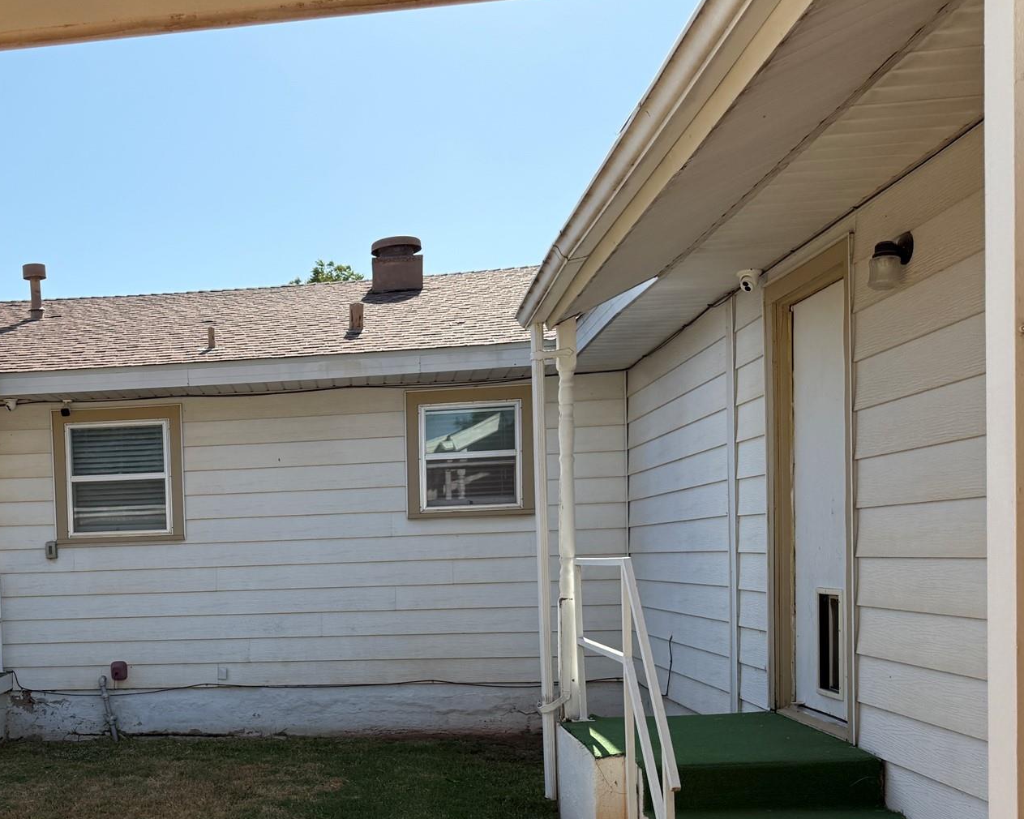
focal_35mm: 38
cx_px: 213
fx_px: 1151
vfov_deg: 38.4
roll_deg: -0.1
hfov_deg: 45.6
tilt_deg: -0.6
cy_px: 592
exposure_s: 1/4405
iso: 100
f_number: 1.78
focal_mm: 6.76
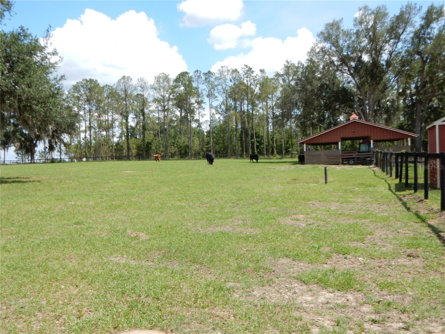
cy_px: 167
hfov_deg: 51.4
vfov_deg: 39.7
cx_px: 222
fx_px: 463
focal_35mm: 36
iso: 125
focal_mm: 6.4
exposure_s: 1/1000
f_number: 4
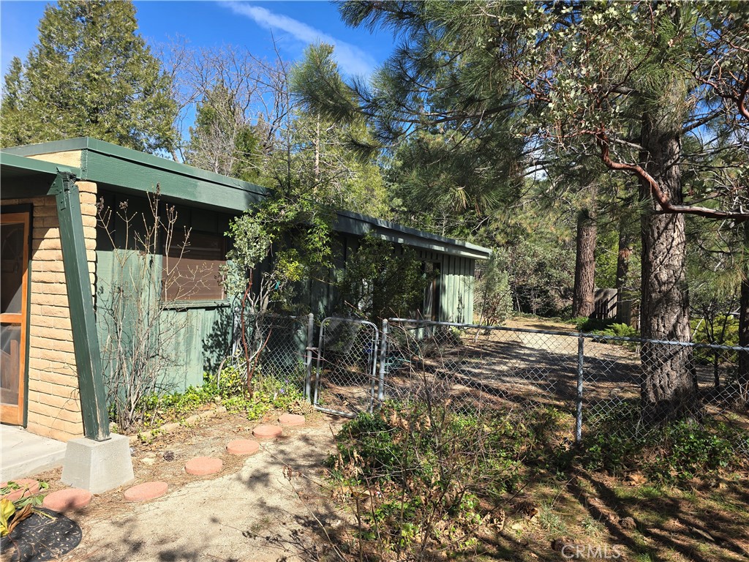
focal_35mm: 23
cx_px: 374
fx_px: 498
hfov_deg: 73.9
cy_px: 281
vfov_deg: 58.9
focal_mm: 6.3
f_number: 1.7
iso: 12
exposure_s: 1/411
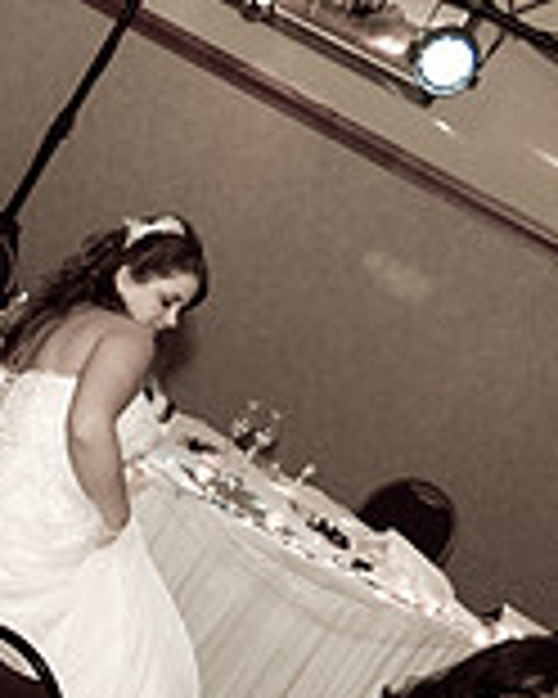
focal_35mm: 90
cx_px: -306
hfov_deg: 15.6
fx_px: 1853
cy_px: 657
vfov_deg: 20.8
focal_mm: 17
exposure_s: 1/60
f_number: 2.8
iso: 640
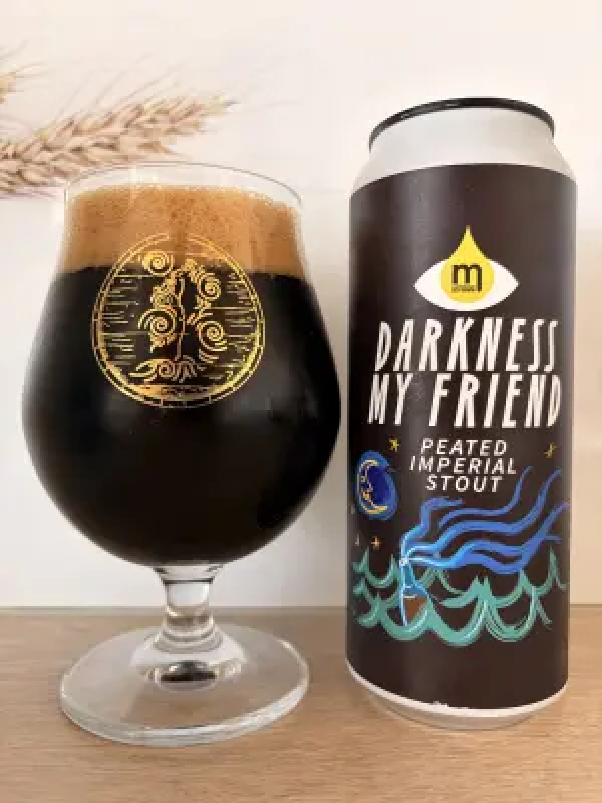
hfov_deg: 53.1
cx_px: 301
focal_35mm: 26
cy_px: 402
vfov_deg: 67.3
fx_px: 603
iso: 160
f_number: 1.6
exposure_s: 1/60
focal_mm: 5.96
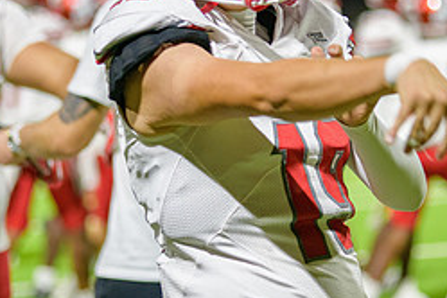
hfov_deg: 7.4
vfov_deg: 4.9
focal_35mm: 280
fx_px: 3476
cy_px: 66
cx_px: 269
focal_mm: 120
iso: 2000
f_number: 2.8
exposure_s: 1/320
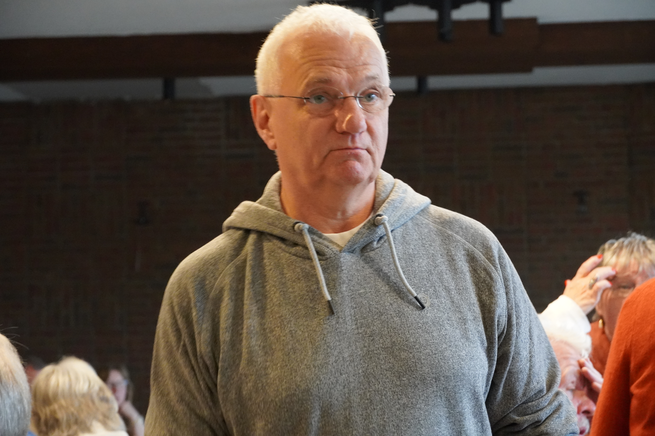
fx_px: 1801
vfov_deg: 13.8
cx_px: 328
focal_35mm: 99
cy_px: 218
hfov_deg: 20.6
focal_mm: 66
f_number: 5.6
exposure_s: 1/60
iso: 6400
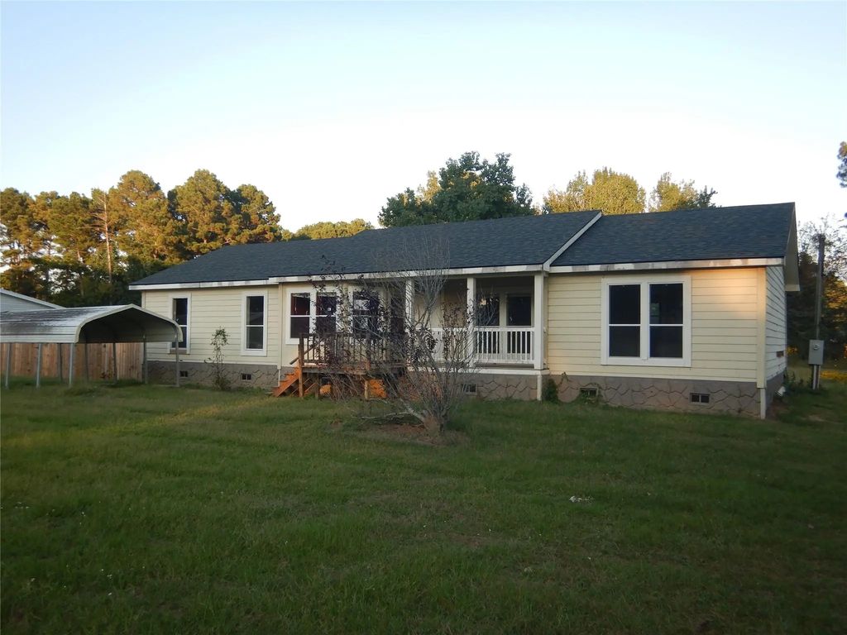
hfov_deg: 61.7
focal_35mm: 29
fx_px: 710
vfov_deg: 48.2
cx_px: 424
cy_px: 318
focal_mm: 5.1
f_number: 2.8
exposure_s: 1/320
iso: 125
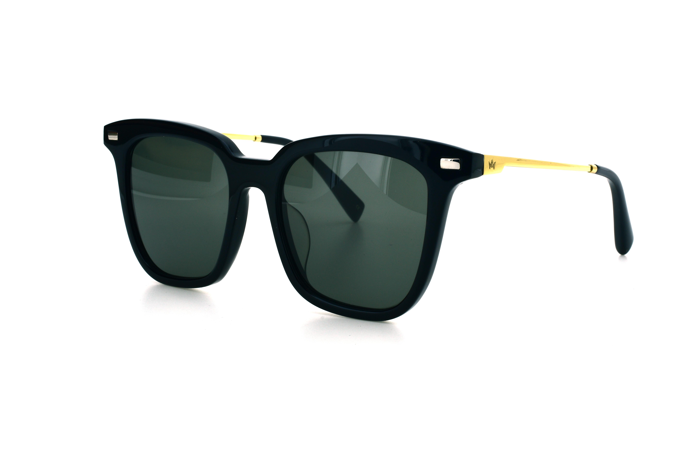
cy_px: 225
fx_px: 1125
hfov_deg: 33.4
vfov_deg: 22.6
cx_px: 338
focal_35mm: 60
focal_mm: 40
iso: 100
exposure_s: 1/6
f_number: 22
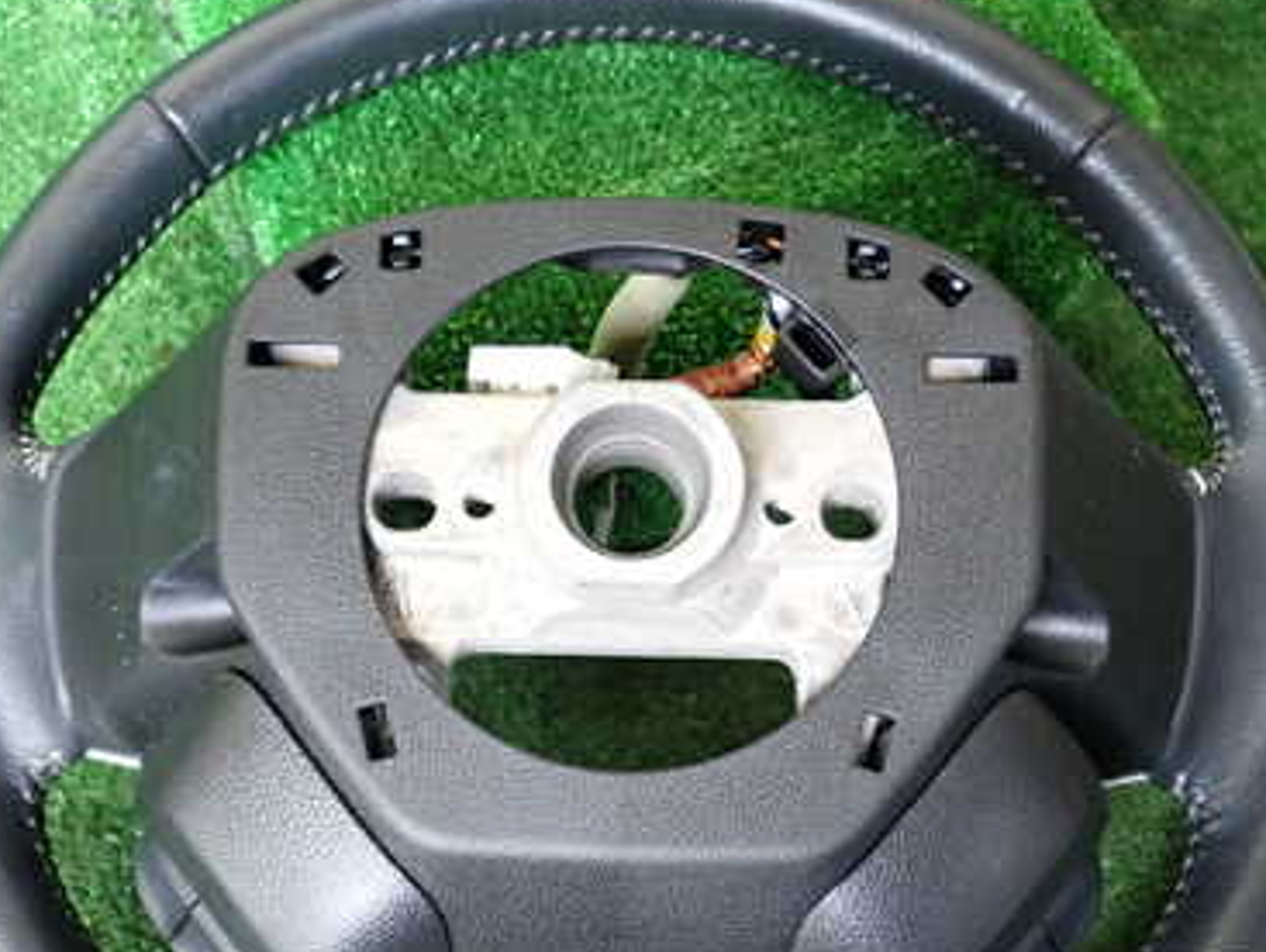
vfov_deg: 29.5
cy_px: 642
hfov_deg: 38.9
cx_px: 600
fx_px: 1794
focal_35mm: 49
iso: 250
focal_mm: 5.4
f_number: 2.3
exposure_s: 1/30
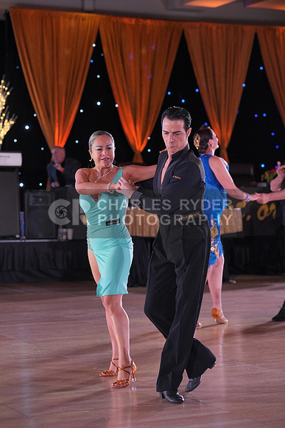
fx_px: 1021
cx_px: 142
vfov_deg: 23.6
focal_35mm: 86
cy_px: 214
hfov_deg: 15.9
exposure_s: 1/400
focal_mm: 86
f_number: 4
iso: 1600
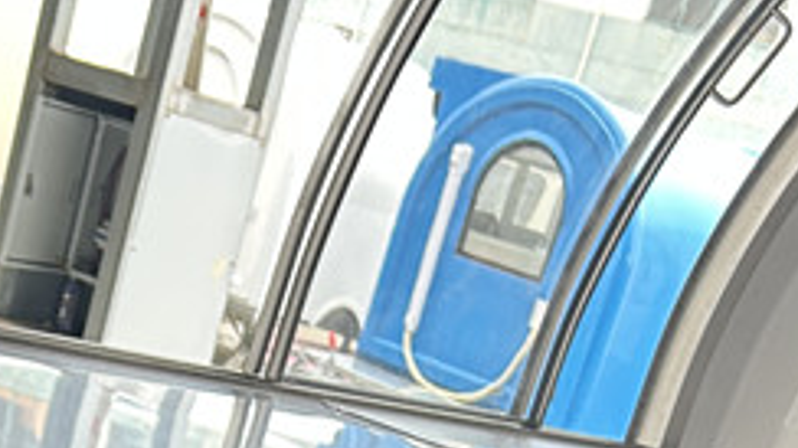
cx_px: 213
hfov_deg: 22.7
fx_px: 1967
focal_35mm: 93
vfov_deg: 11.4
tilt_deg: -21.7
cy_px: 971
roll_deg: -16.1
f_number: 1.5
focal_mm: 5.7
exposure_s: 1/60
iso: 125
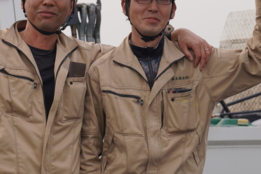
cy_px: 17
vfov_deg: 8.1
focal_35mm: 169
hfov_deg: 12.1
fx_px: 1226
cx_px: 92
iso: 100
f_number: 4
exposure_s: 1/320
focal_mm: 70
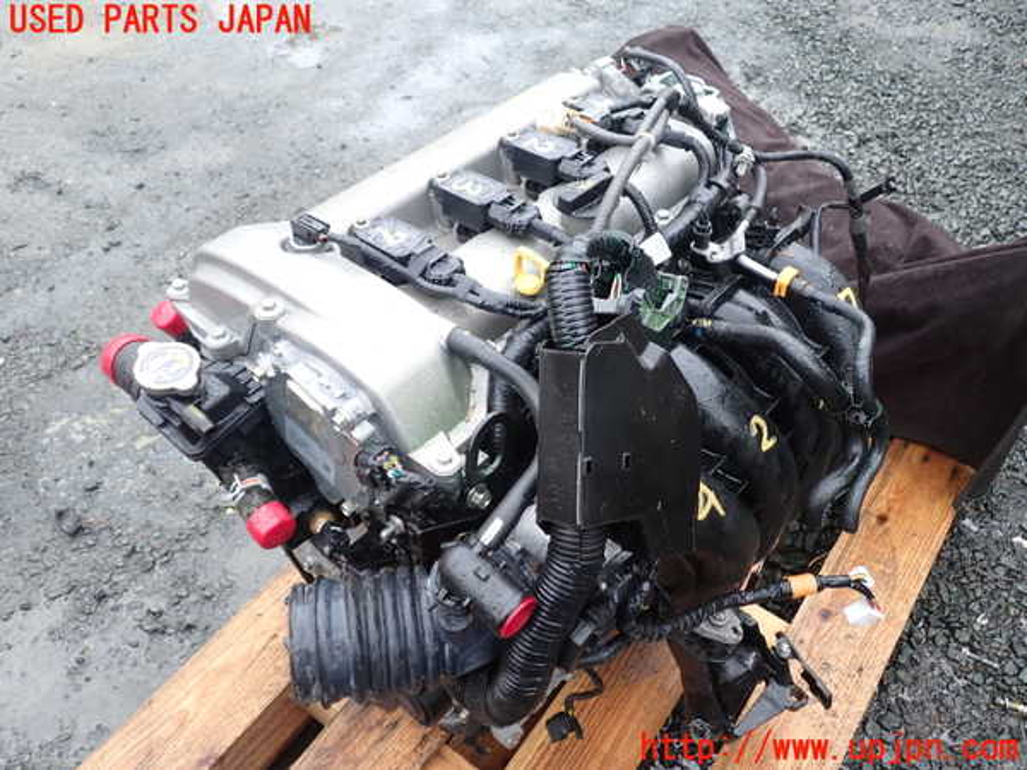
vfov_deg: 46.8
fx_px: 890
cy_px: 385
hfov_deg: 60.0
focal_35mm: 30
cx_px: 514
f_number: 2.3
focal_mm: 5.4
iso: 160
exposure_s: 1/60
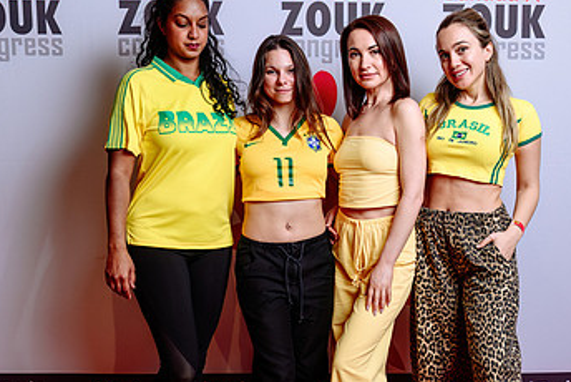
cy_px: 247
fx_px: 810
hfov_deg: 38.6
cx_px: 357
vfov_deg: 26.4
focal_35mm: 51
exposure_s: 1/160
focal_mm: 29
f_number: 4
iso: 200
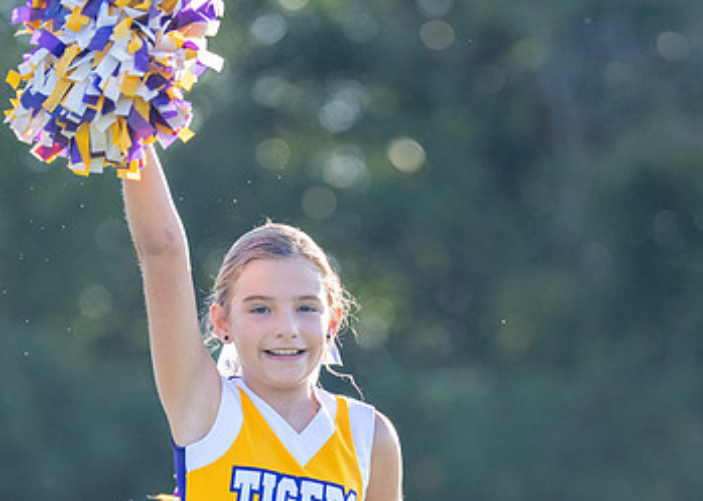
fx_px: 8961
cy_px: 558
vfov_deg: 3.2
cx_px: 327
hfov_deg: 4.5
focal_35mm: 449
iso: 400
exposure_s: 1/2000
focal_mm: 164
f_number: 2.8
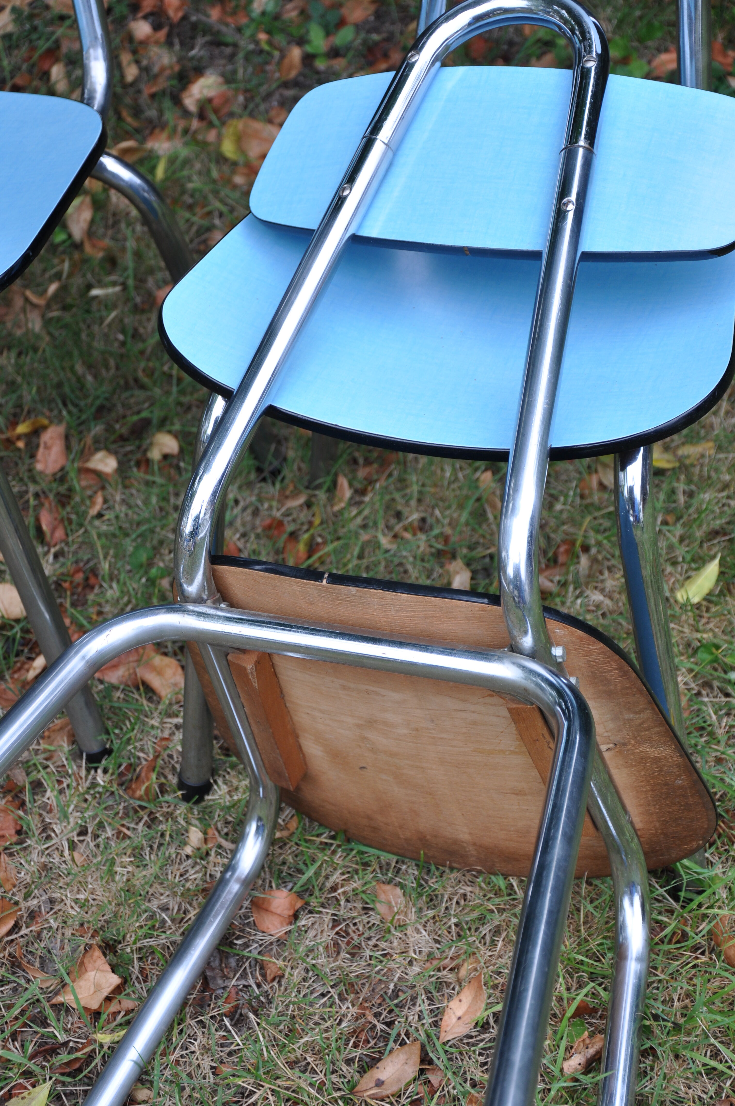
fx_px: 2303
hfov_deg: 18.1
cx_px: 368
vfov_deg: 27.0
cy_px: 553
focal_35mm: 75
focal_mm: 50
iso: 250
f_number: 5.6
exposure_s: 1/125
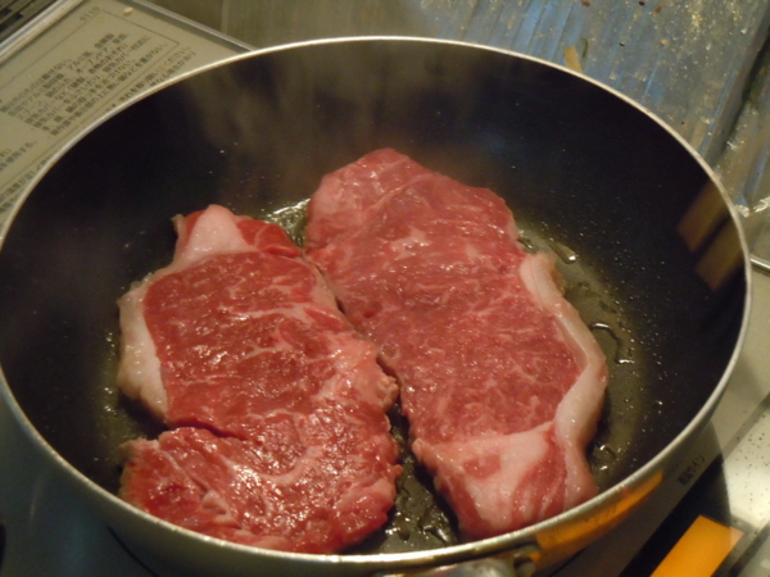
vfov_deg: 12.8
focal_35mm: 116
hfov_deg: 17.0
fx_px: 2580
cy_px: 288
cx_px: 385
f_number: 4.6
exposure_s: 1/13
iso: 800
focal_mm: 20.9
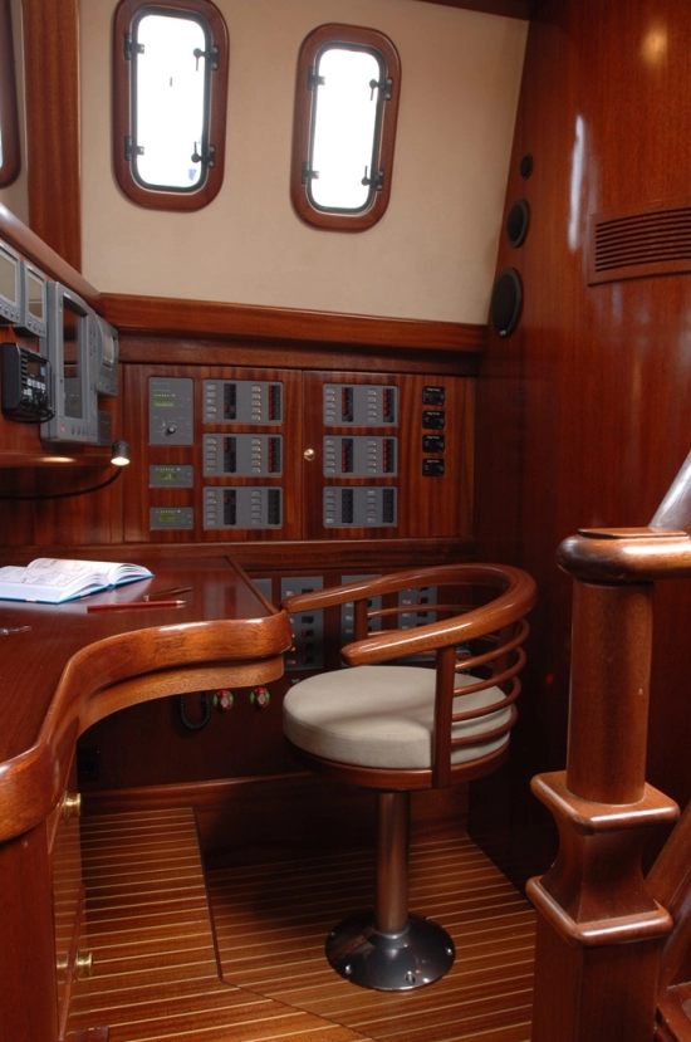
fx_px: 737
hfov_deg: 50.3
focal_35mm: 26
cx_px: 346
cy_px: 521
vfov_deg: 70.5
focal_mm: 17
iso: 100
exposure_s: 1/1.6
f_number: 7.1
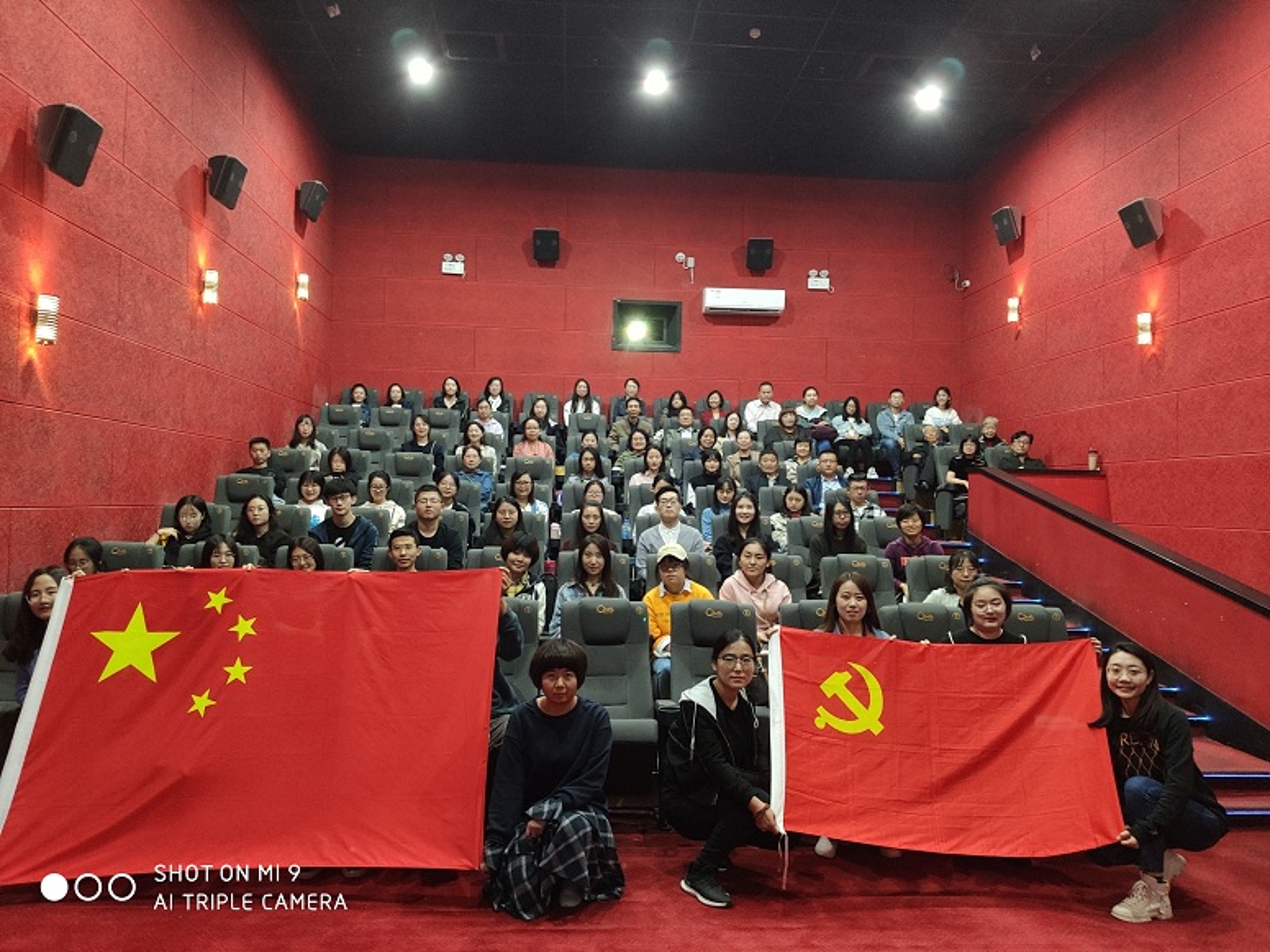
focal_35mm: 27
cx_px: 635
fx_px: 990
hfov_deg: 65.3
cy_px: 476
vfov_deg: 51.3
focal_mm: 4.75
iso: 4892
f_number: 1.75
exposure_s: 1/33
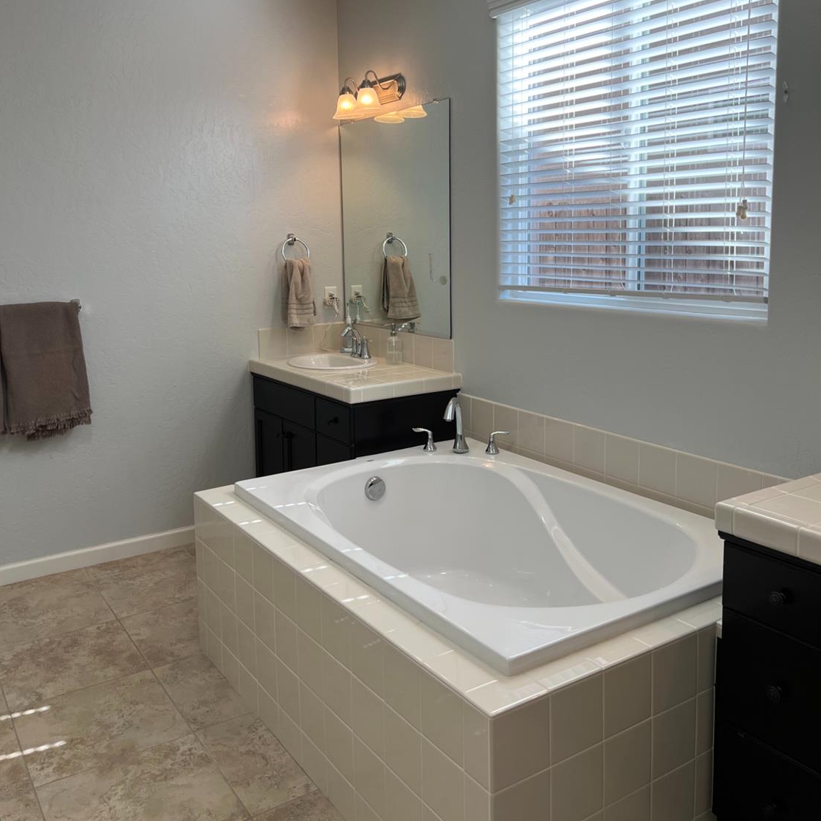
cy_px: 312
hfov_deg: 52.5
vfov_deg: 52.0
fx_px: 832
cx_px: 406
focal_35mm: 31
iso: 40
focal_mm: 5.7
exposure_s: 1/223
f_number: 1.5
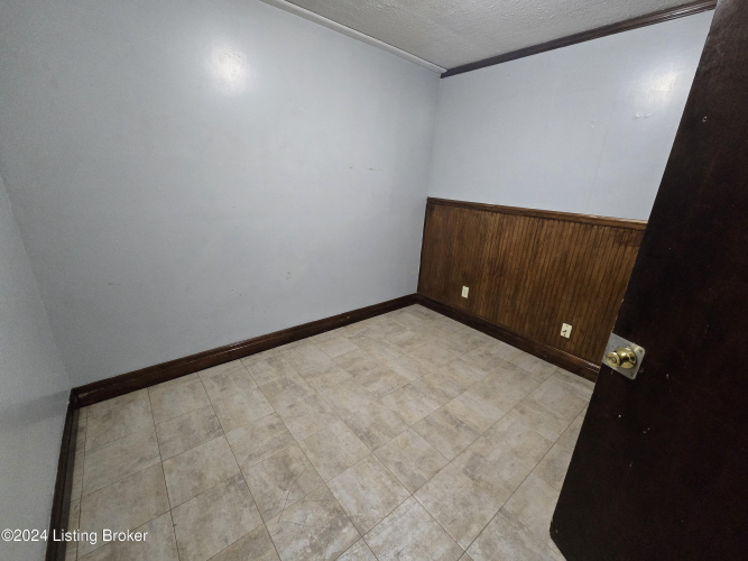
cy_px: 280
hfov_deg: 106.2
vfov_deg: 89.9
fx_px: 281
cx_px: 374
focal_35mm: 13
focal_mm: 2.2
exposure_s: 1/60
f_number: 2.2
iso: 800
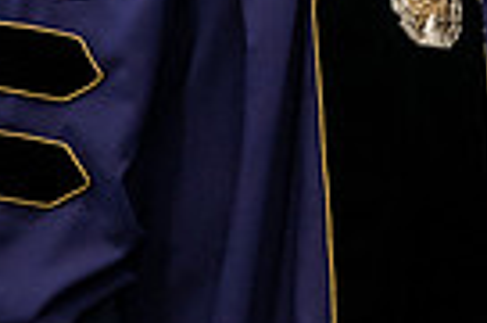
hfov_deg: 5.6
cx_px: 523
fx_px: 4967
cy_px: -196
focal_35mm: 368
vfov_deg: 3.7
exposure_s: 1/200
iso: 4000
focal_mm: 86
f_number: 4.5
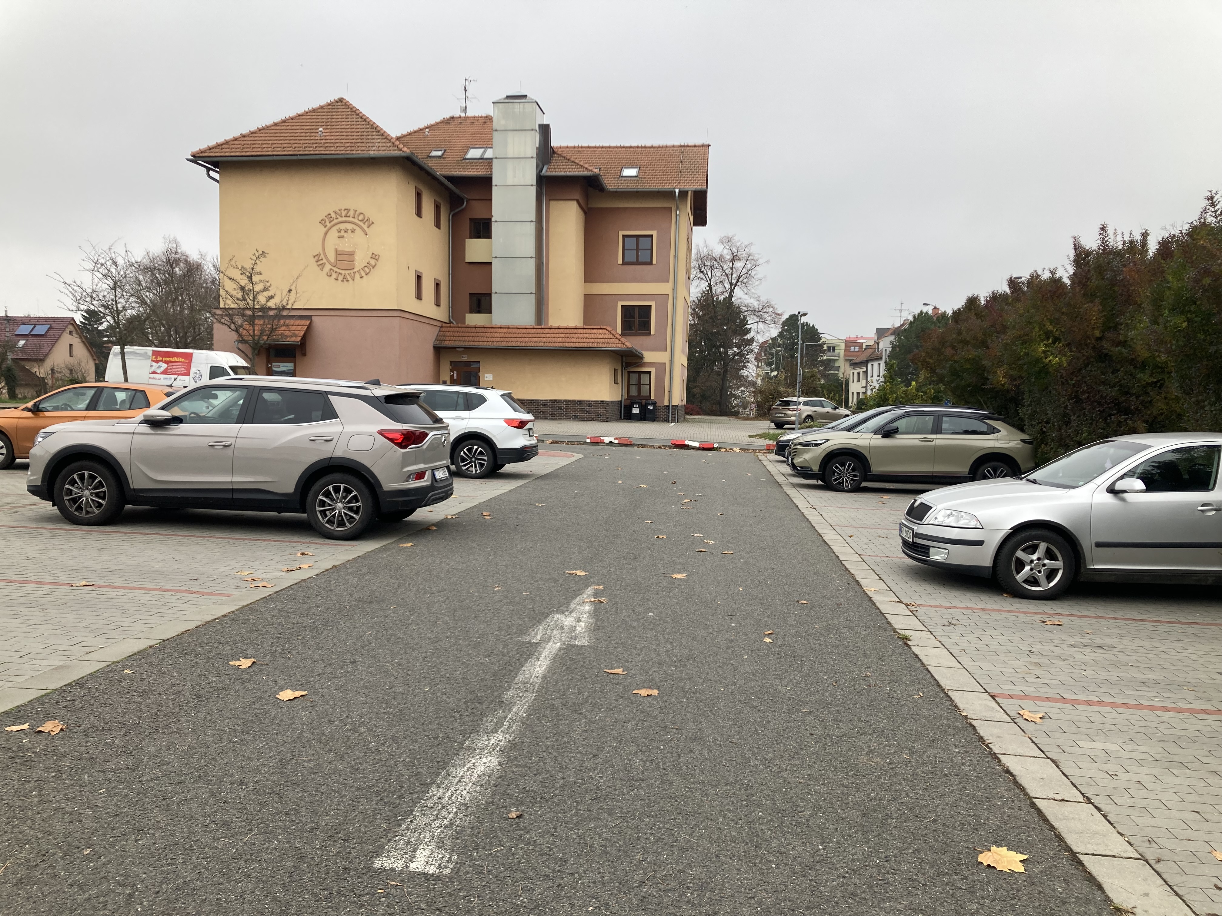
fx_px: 988
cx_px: 611
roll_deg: -1.1
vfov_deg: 49.7
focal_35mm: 28
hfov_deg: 63.4
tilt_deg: -2.4
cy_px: 458
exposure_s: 1/154
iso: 20
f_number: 1.8
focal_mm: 3.99
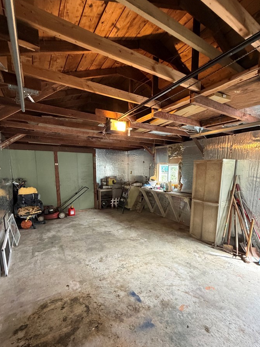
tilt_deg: -9.1
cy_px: 194
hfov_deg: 78.1
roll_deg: -0.9
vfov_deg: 94.0
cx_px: 130
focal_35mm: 16
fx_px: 160
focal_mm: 2.22
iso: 400
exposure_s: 1/60
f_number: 2.2
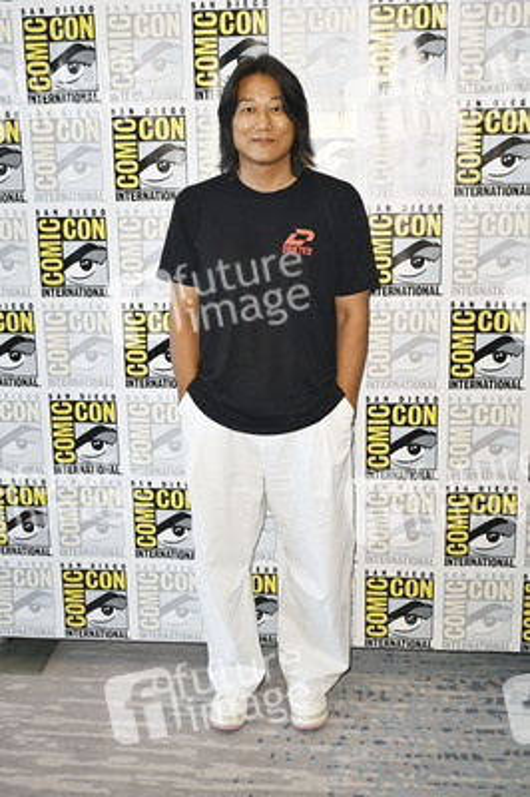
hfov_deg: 35.0
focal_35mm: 38
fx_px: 841
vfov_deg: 50.7
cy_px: 398
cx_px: 265
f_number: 5.6
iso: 1250
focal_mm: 38
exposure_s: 1/250
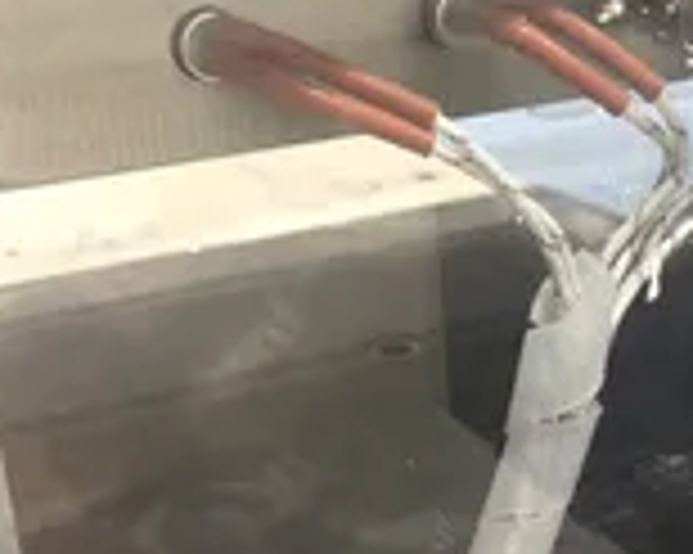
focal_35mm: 71
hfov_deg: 26.4
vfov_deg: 21.4
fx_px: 1455
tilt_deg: -22.4
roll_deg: +1.5
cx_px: 536
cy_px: 401
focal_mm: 4
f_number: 1.8
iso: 40
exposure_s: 1/15
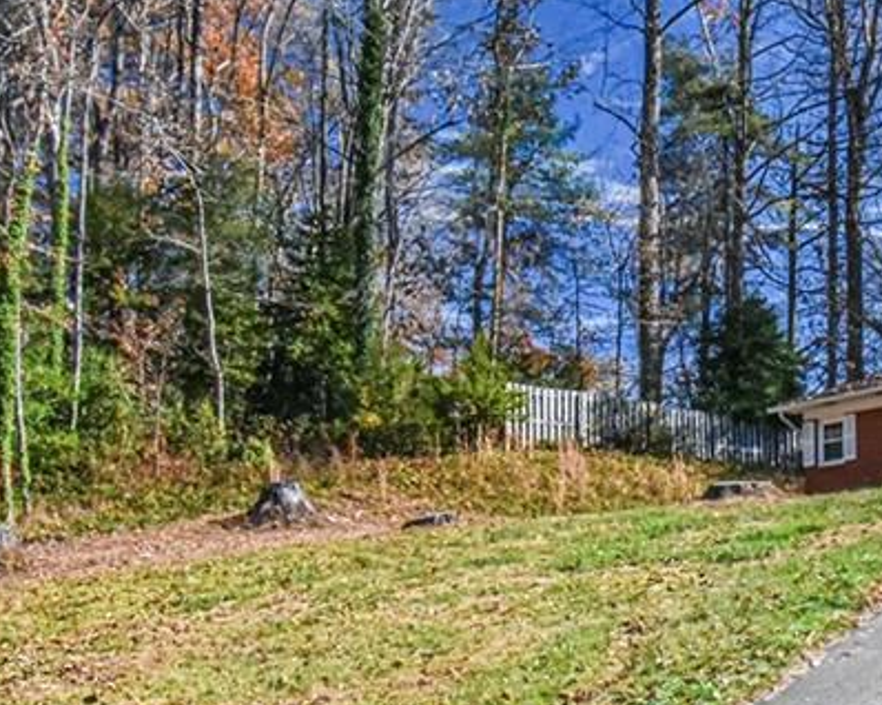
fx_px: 1513
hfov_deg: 30.4
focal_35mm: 58
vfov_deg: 26.1
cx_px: 860
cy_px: 464
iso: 4000
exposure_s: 1/640
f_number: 22
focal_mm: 24
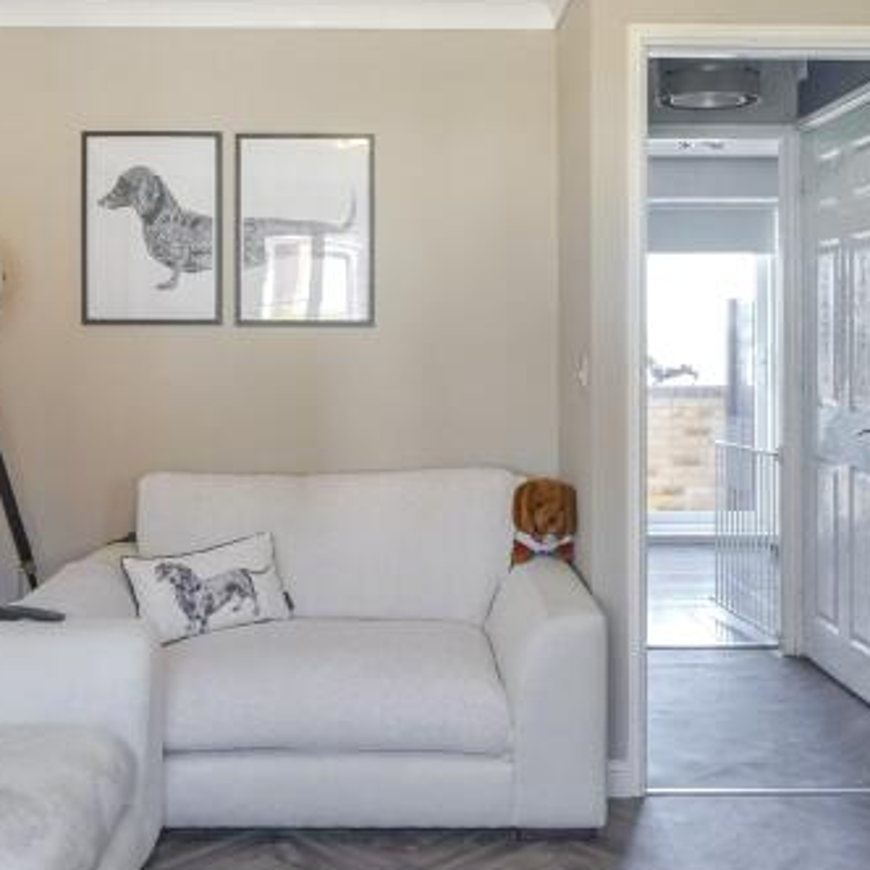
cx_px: 422
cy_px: 421
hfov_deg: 40.0
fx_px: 1194
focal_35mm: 42
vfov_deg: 40.0
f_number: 4
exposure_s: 1/160
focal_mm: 16
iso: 1250
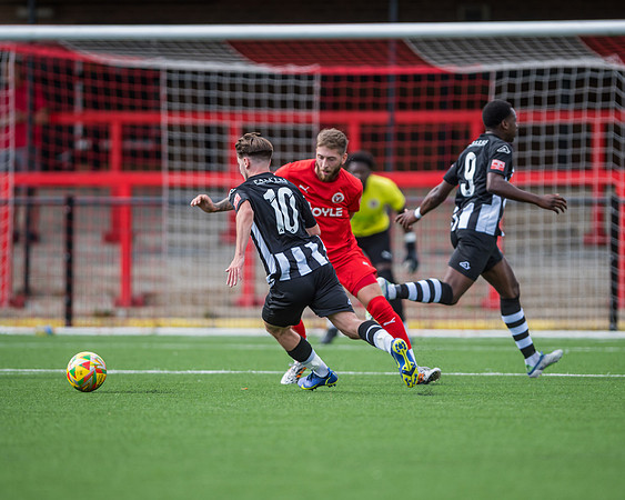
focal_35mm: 539
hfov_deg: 3.6
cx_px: 314
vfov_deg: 2.9
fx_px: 9959
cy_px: 288
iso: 400
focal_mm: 400
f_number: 2.8
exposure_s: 1/2000
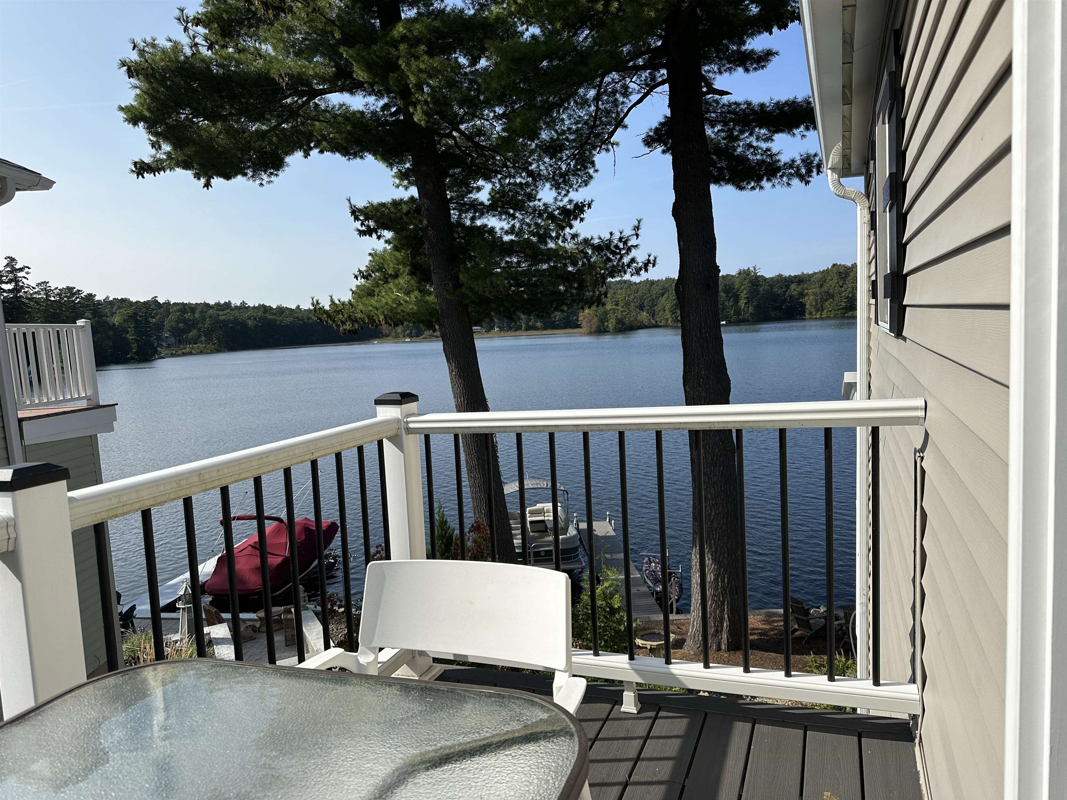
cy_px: 400
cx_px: 534
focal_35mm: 24
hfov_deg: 71.6
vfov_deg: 56.8
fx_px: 740
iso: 80
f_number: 1.78
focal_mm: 6.86
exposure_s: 1/5263
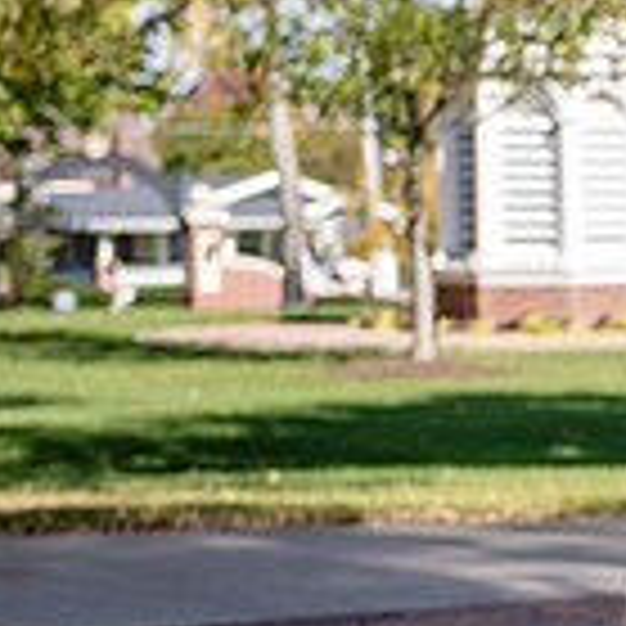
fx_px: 4051
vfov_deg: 8.8
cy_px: 435
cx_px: 1293
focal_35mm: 198
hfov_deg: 8.4
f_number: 3.5
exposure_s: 1/640
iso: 100
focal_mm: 56
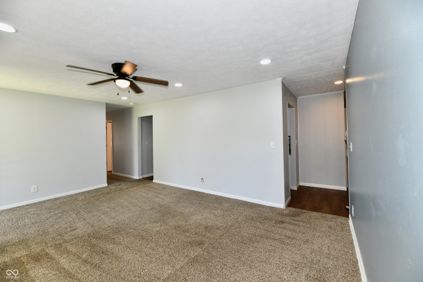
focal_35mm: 14
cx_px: 212
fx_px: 164
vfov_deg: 81.2
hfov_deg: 104.3
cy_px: 141
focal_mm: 14
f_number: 6.3
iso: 640
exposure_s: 1/60
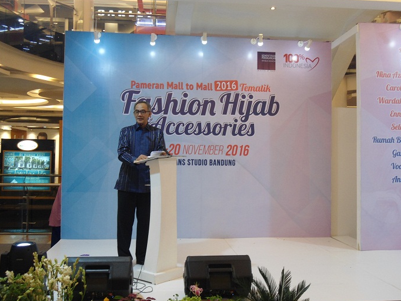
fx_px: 440
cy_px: 150
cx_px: 203
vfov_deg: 37.7
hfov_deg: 49.0
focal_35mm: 38
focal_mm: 6.7
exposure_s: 1/30
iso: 200
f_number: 3.2
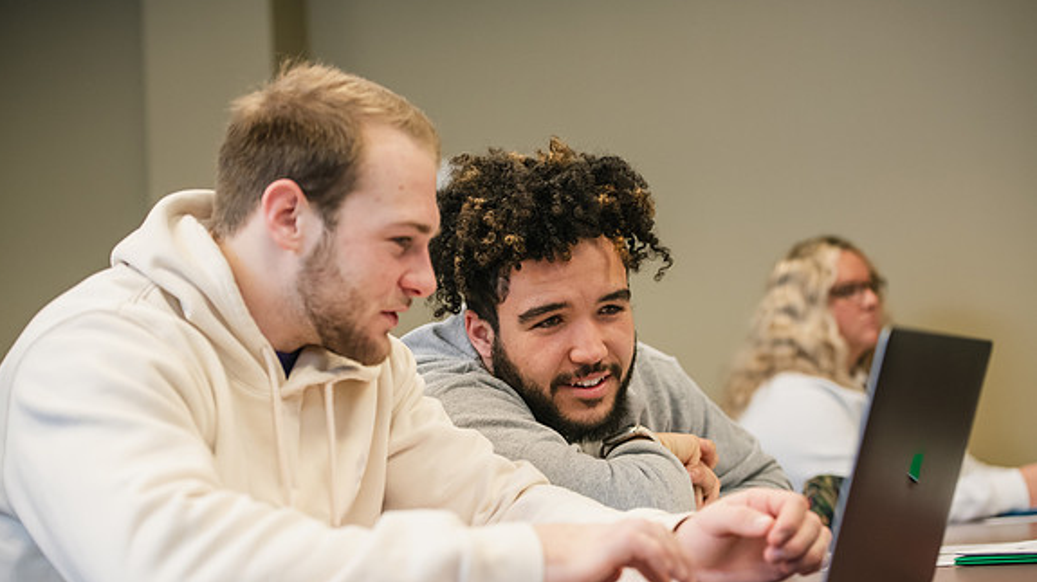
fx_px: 2034
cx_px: 518
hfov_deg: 28.6
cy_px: 327
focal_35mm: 74
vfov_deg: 16.3
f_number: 3.2
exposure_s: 1/200
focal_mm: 70
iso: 1600
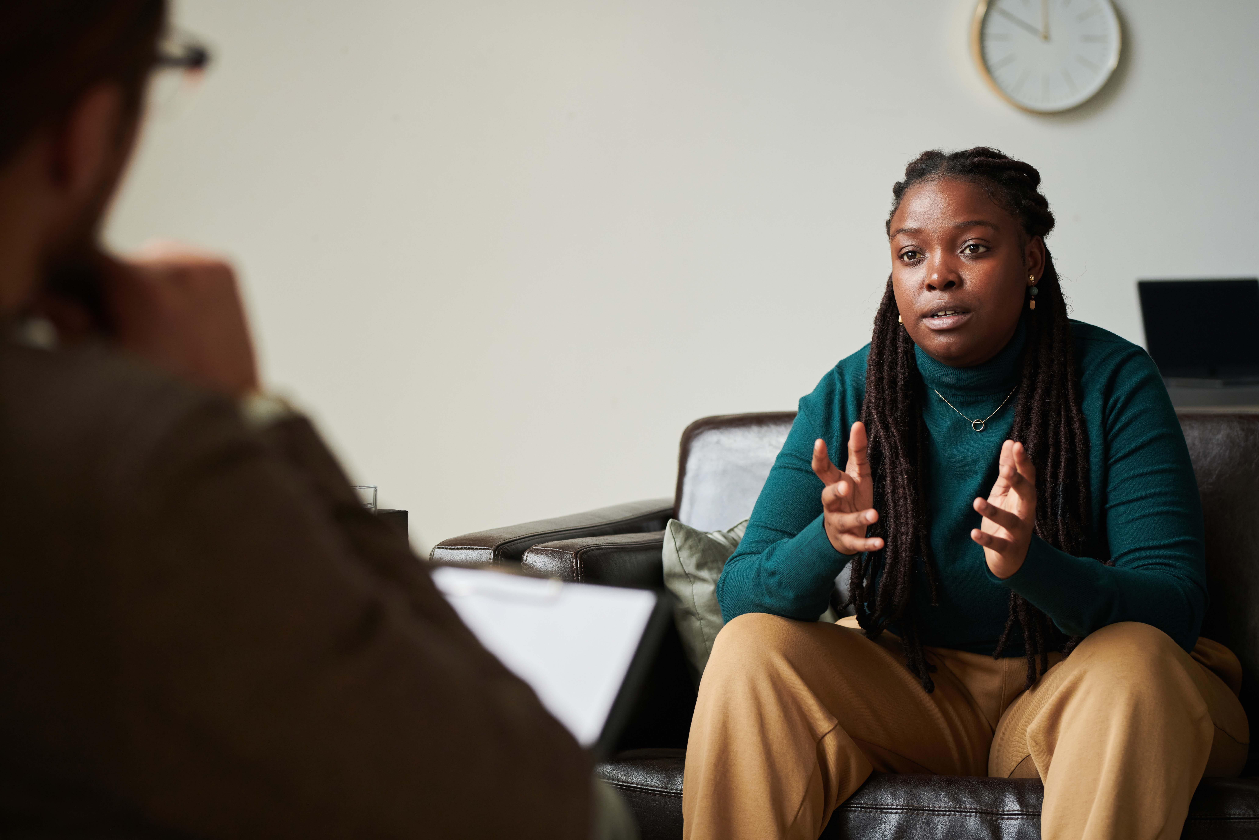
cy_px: 420
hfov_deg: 23.9
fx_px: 2972
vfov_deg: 16.1
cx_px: 630
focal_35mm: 85
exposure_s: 1/200
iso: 800
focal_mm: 85
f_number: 3.5
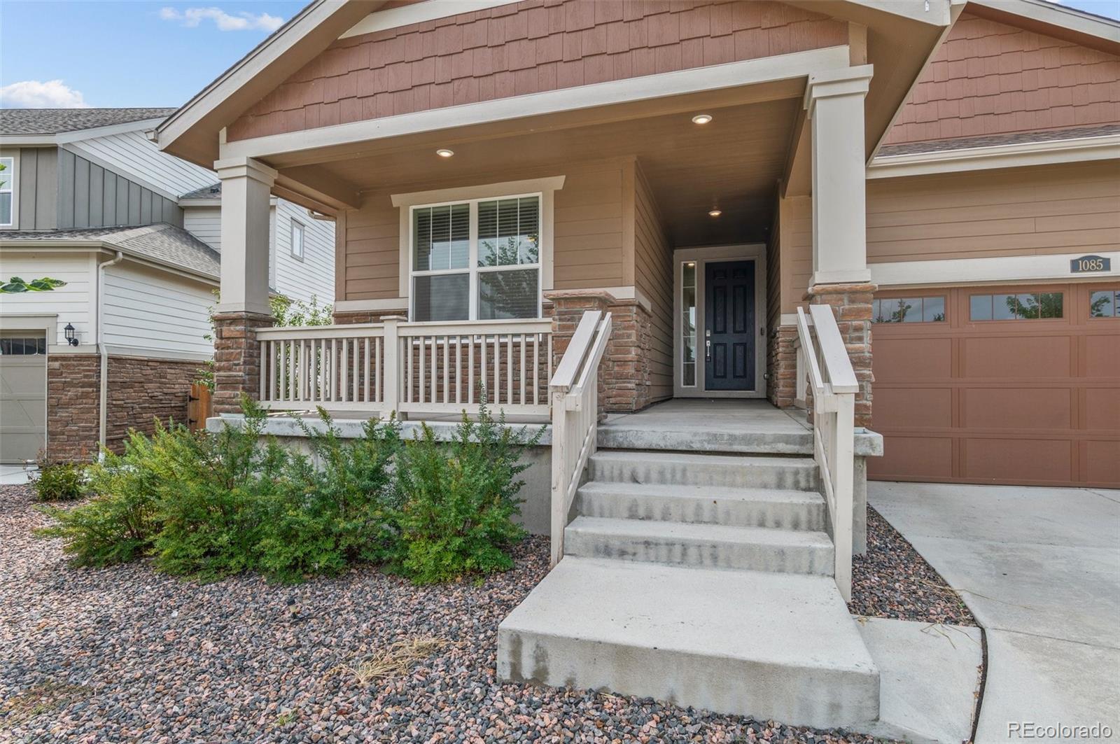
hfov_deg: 93.3
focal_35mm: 17
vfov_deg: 70.3
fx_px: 528
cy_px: 372
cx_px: 560
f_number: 8
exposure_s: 1/80
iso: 400
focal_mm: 17
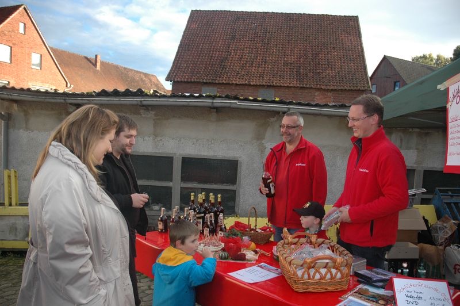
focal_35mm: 27
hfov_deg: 67.4
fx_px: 345
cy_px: 153
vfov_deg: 47.9
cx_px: 230
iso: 400
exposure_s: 1/500
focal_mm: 18
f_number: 4
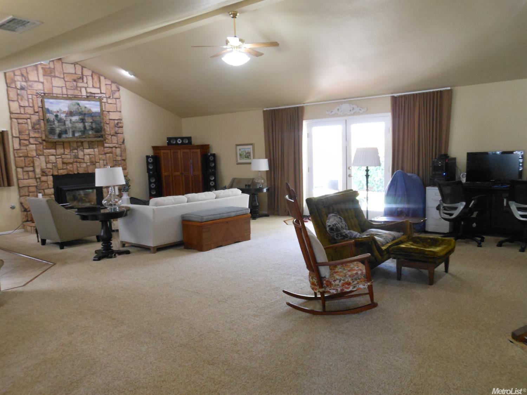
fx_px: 441
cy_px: 198
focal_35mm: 29
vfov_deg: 48.2
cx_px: 264
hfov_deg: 61.7
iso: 400
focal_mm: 5.2
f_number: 3.3
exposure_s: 1/15
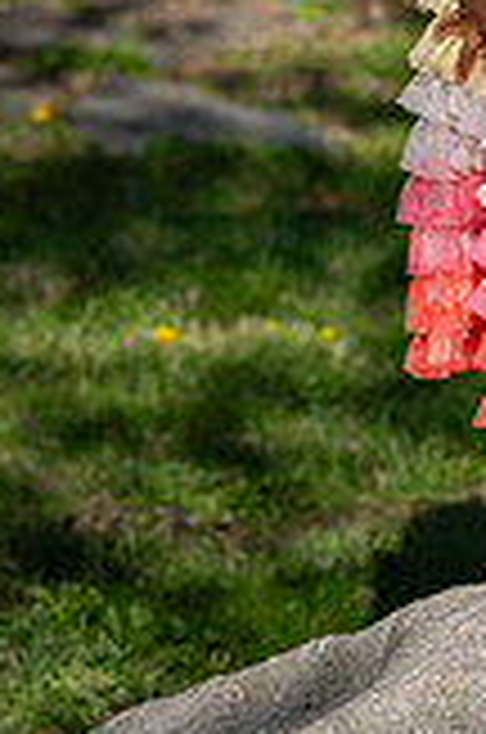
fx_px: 5328
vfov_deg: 7.8
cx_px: 641
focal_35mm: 262
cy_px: -261
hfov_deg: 5.2
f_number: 5
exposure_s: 1/3200
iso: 400
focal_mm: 95
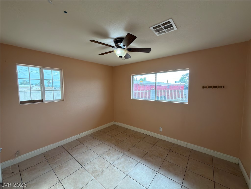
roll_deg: +0.6
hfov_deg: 102.1
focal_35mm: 14
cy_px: 94
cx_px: 126
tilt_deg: -4.3
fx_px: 102
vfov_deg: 85.7
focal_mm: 2.22
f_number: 2.2
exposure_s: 1/120
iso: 64
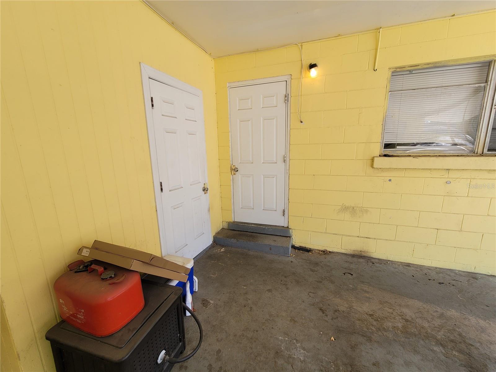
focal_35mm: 13
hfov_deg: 106.2
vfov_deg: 89.9
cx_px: 248
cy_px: 186
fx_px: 186
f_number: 2.2
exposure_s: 1/126
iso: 50
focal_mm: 2.2
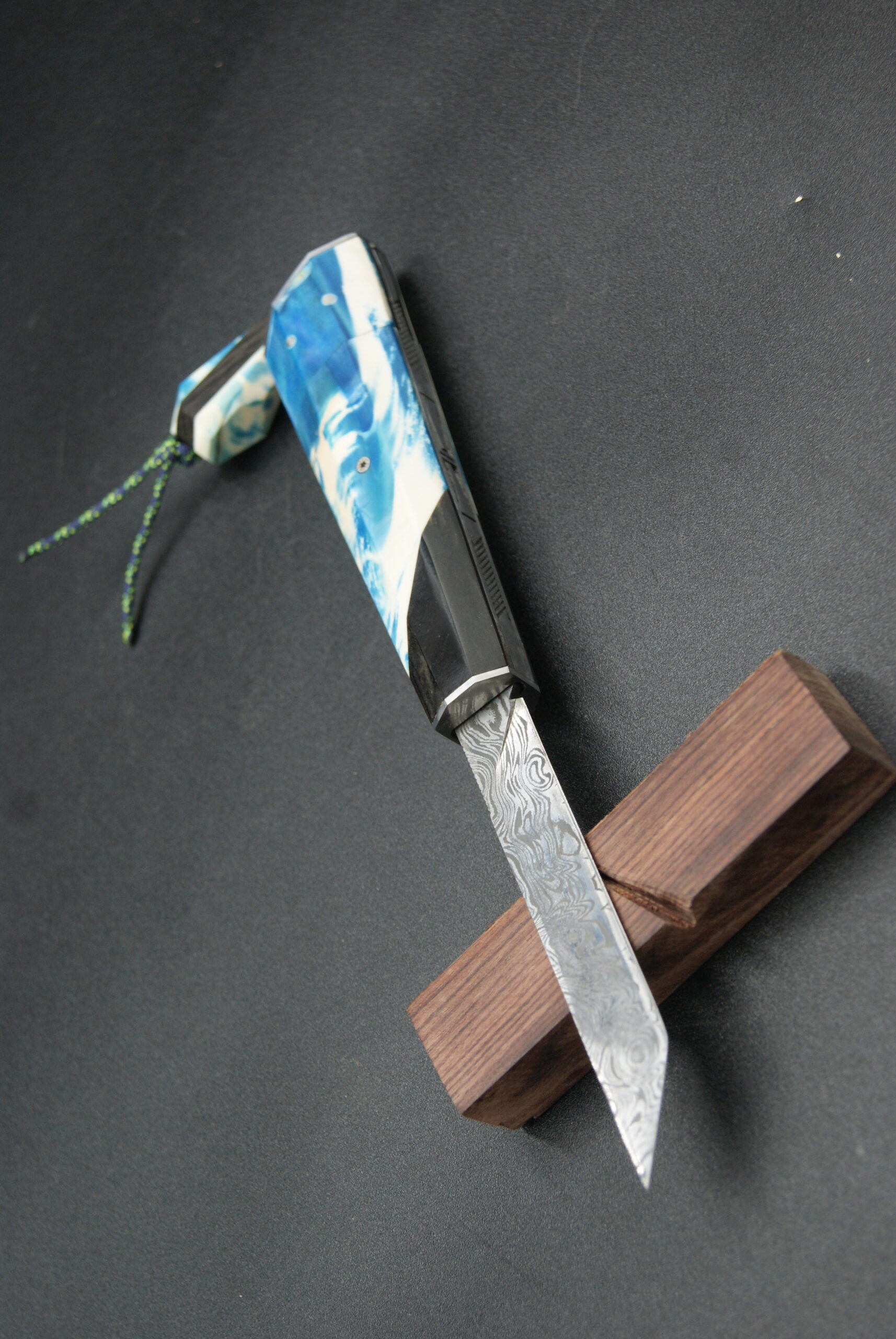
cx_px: 448
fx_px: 2512
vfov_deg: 29.8
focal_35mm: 68
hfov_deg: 20.2
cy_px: 670
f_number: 5.6
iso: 200
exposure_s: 1/80
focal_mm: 45
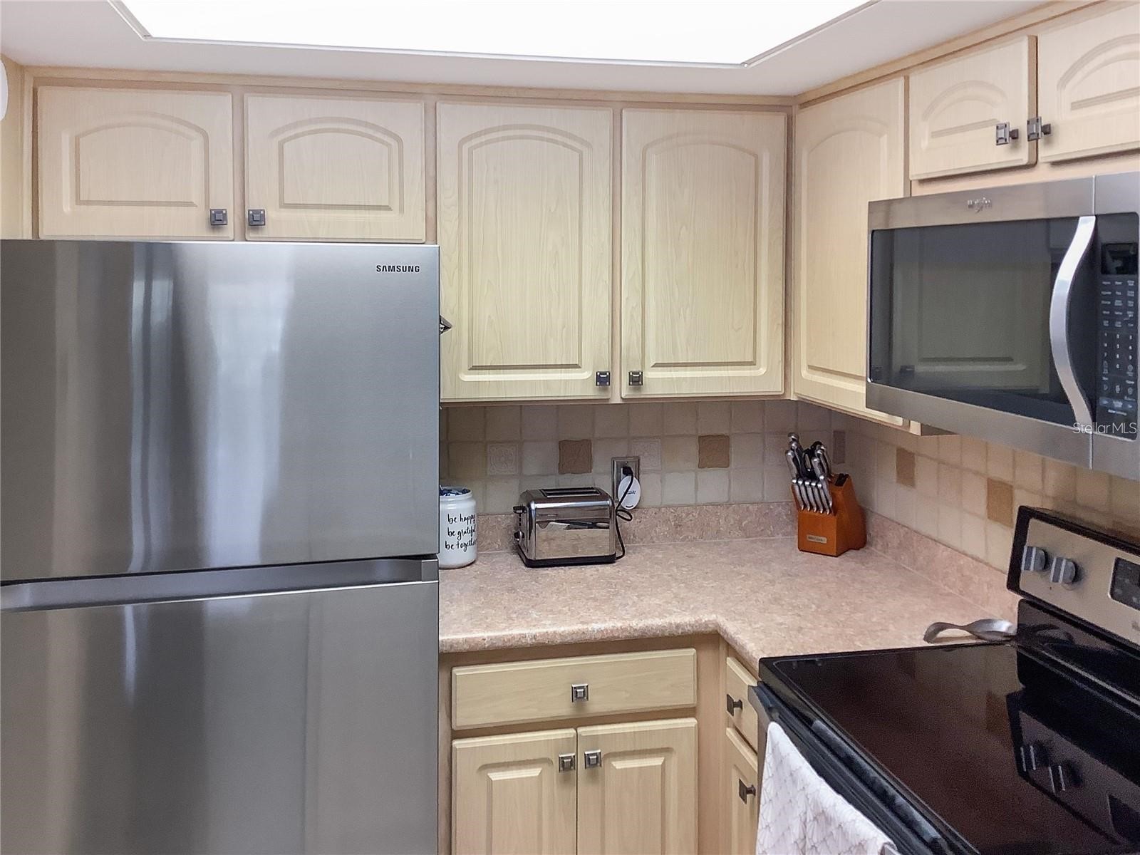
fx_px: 1021
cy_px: 428
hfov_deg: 58.4
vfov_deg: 45.4
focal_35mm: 31
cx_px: 570
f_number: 2.4
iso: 100
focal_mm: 3.3
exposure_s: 1/60
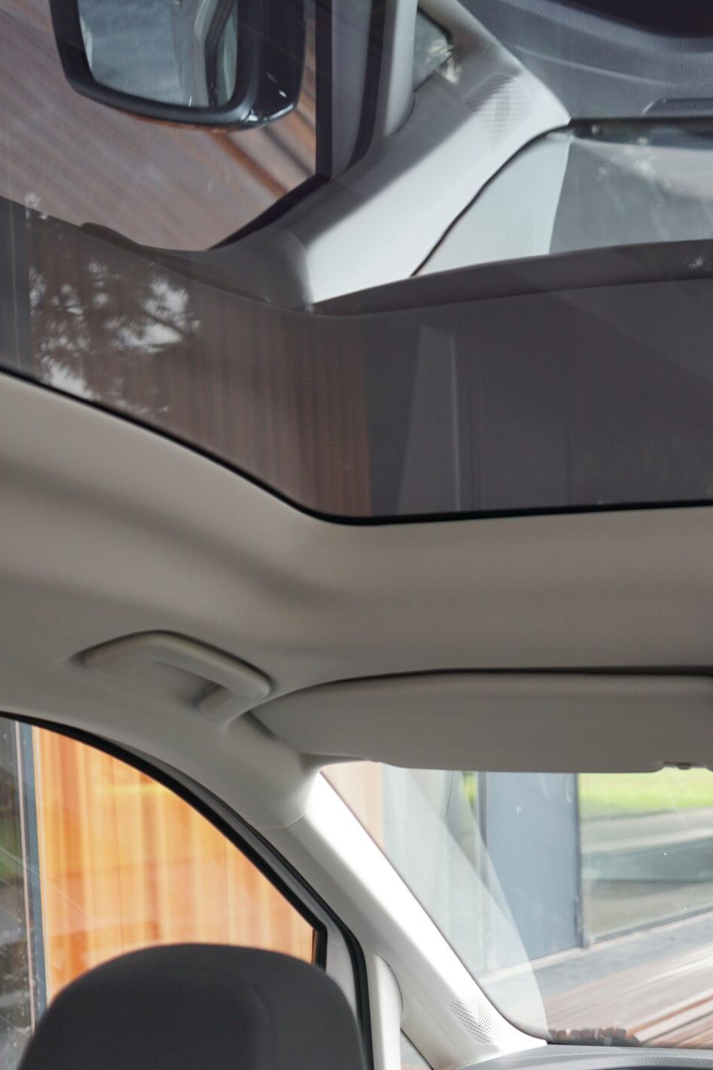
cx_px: 621
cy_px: 920
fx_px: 1782
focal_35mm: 60
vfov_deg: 32.1
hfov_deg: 22.2
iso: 160
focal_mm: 33
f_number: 4
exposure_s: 1/60
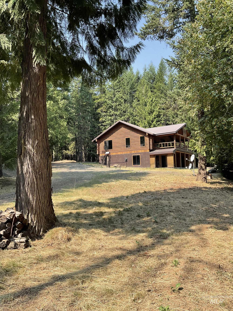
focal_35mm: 29
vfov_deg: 61.7
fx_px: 260
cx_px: 116
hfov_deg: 48.2
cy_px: 156
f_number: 1.8
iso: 16
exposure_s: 1/635
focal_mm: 3
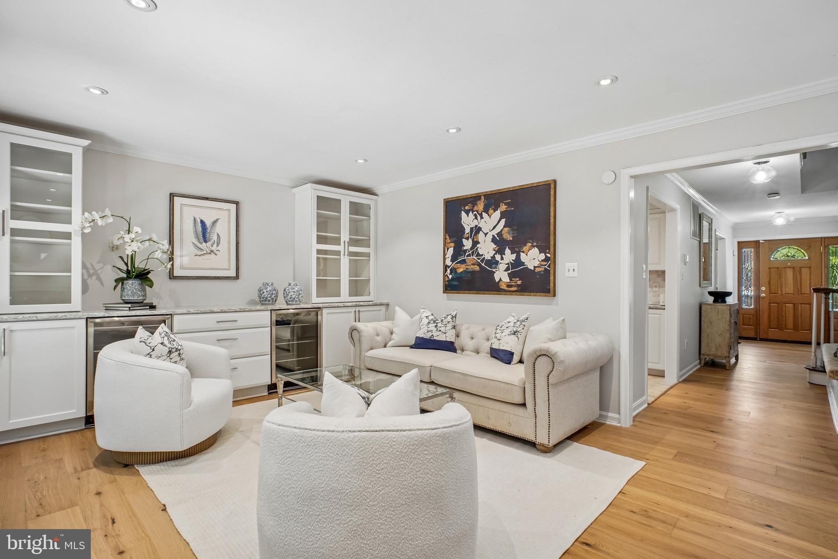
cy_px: 280
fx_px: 384
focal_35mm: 16
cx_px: 419
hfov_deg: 95.0
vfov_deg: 72.0
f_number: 8
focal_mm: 11
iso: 500
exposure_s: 1/15
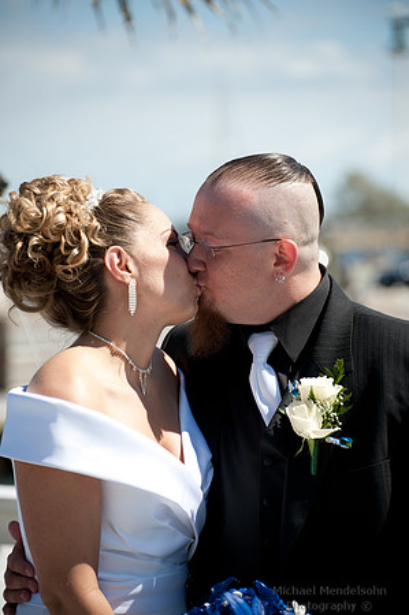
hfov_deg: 9.8
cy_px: 308
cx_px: 204
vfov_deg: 14.7
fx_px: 2391
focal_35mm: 140
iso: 250
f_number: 4.8
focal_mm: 140
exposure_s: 1/1600
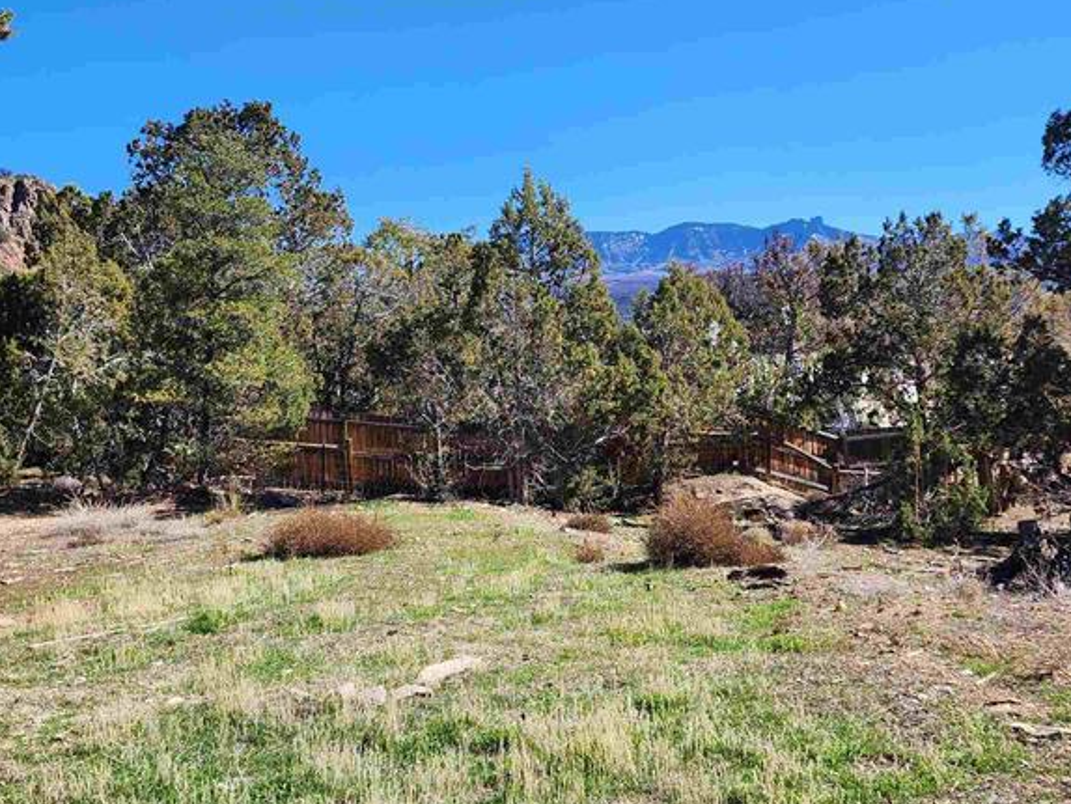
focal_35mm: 41
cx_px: 593
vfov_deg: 35.1
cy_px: 455
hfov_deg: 45.7
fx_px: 1269
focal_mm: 6.4
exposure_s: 1/818
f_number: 1.8
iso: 12
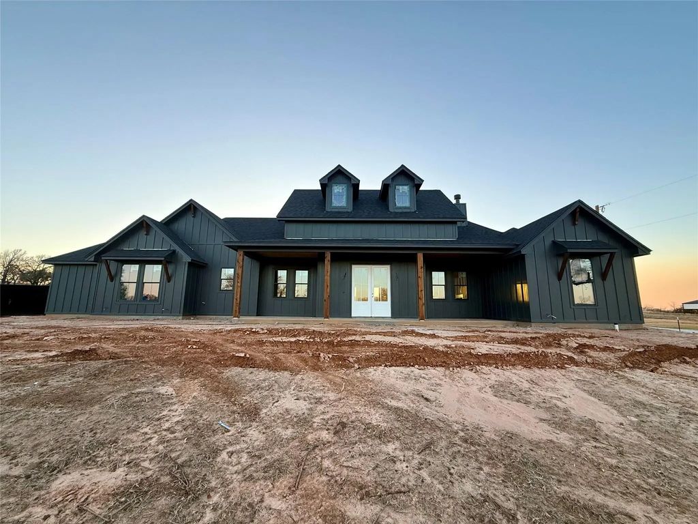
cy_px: 262
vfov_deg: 85.7
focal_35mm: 14
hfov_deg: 102.1
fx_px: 282
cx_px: 349
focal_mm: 2.22
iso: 64
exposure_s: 1/301
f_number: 2.2
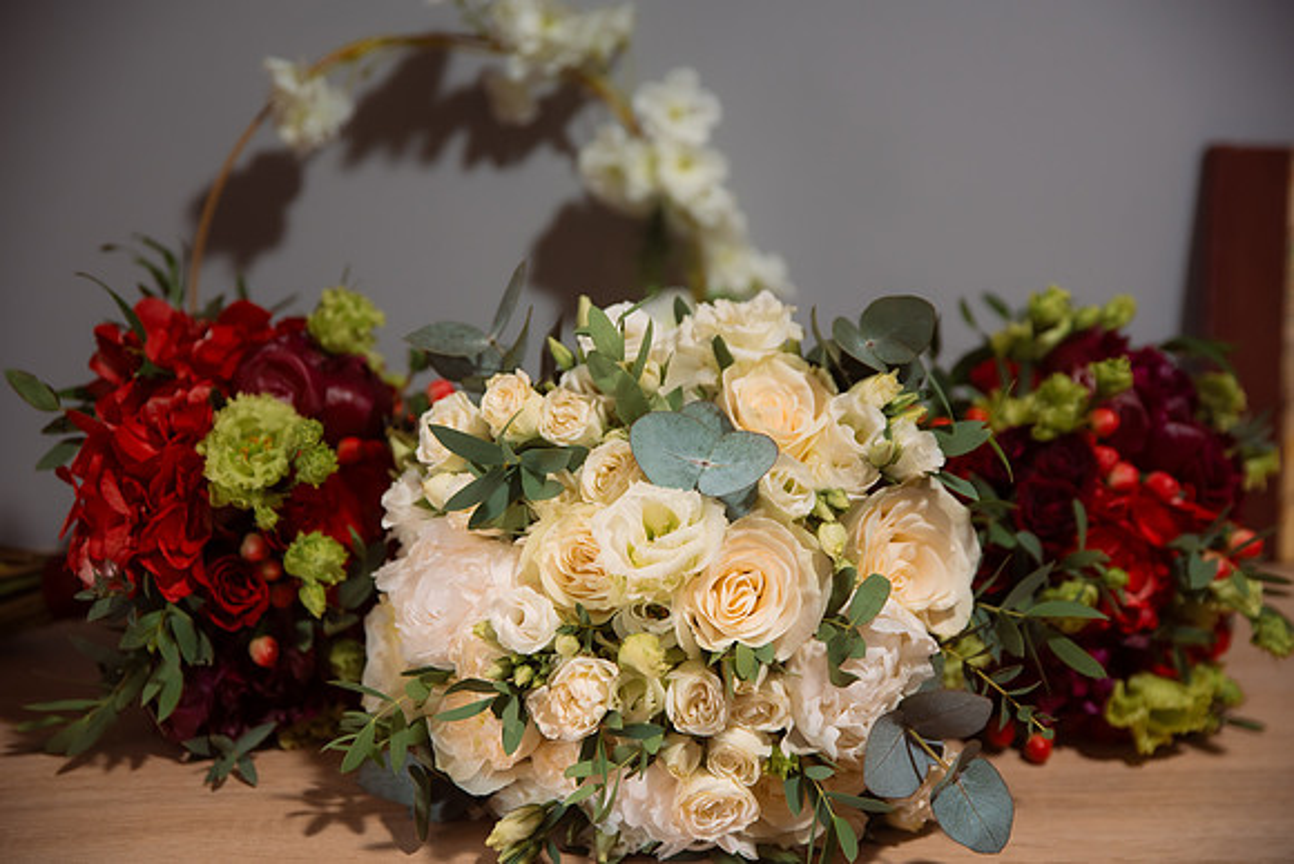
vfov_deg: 22.8
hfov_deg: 33.7
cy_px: 443
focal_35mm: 60
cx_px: 647
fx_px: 2139
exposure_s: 1/160
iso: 640
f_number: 2.8
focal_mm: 58
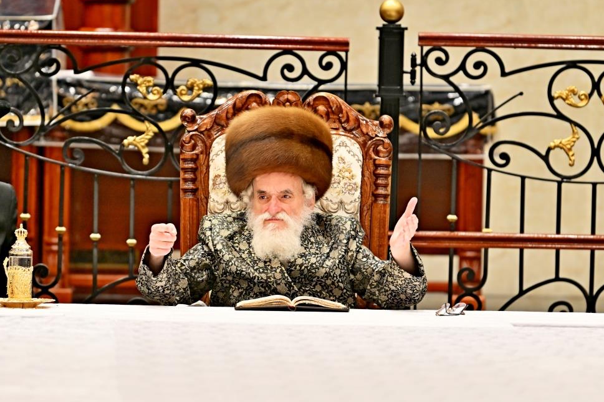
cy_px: 199
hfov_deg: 6.5
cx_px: 294
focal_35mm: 317
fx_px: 5316
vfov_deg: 4.3
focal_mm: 200
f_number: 2.8
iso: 320
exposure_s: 1/400
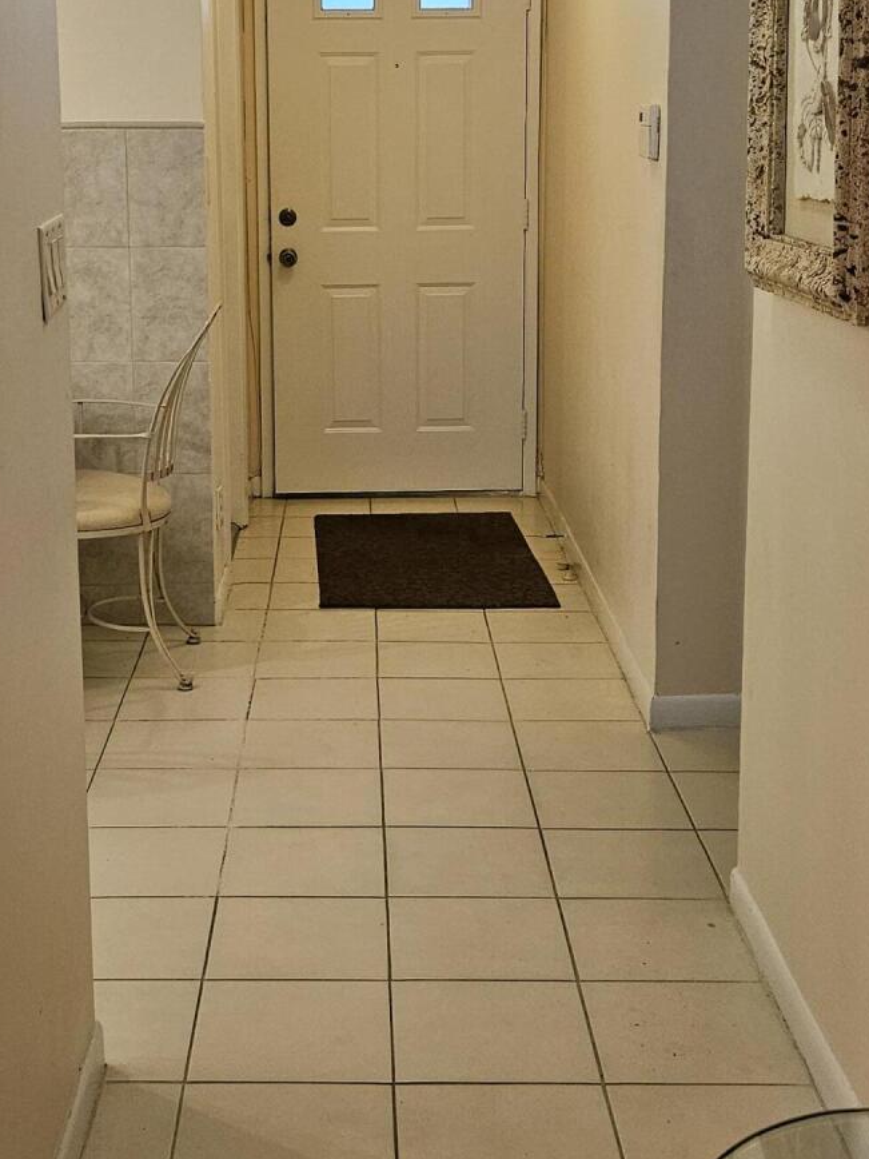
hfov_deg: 27.5
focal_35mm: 53
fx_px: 1774
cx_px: 360
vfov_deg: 36.0
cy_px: 455
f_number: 1.8
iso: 400
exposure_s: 1/120
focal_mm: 5.4
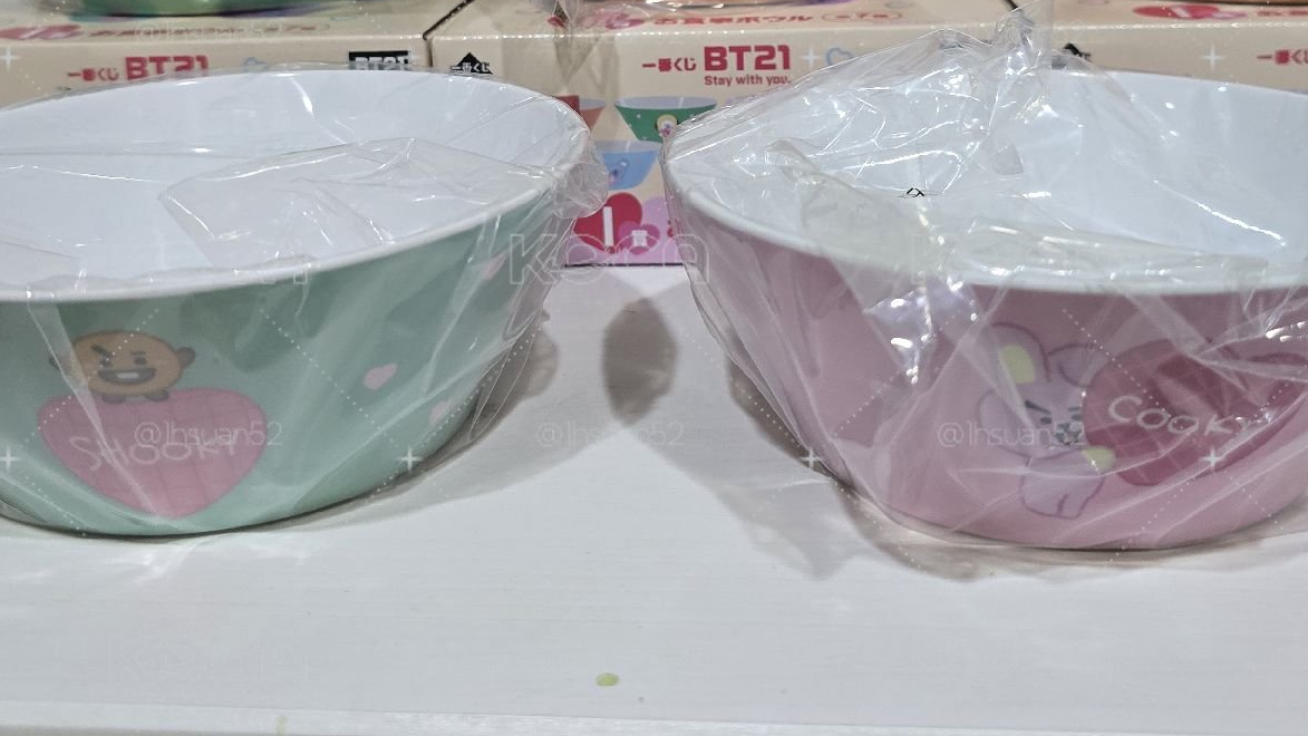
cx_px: 677
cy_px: 57
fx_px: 1422
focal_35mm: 41
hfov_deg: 49.4
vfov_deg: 27.8
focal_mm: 6.3
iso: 500
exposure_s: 1/120
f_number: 1.7
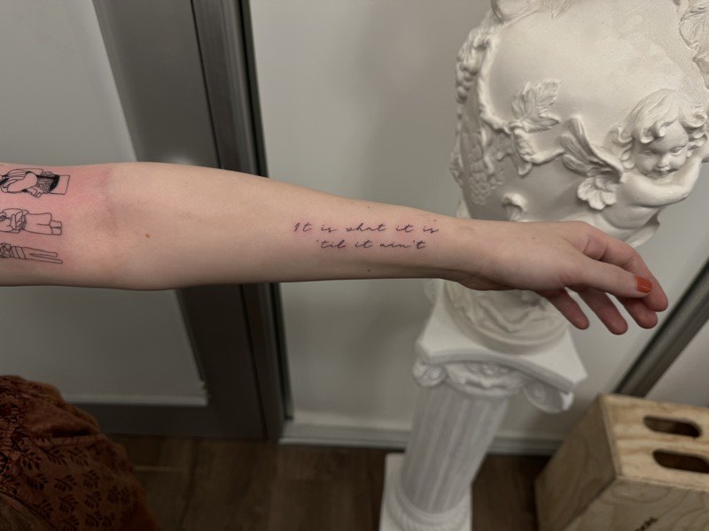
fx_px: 492
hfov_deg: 71.6
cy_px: 266
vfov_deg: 56.8
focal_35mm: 24
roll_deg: -3.6
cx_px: 354
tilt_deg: -44.6
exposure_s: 1/120
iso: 64
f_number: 1.78
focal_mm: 6.76
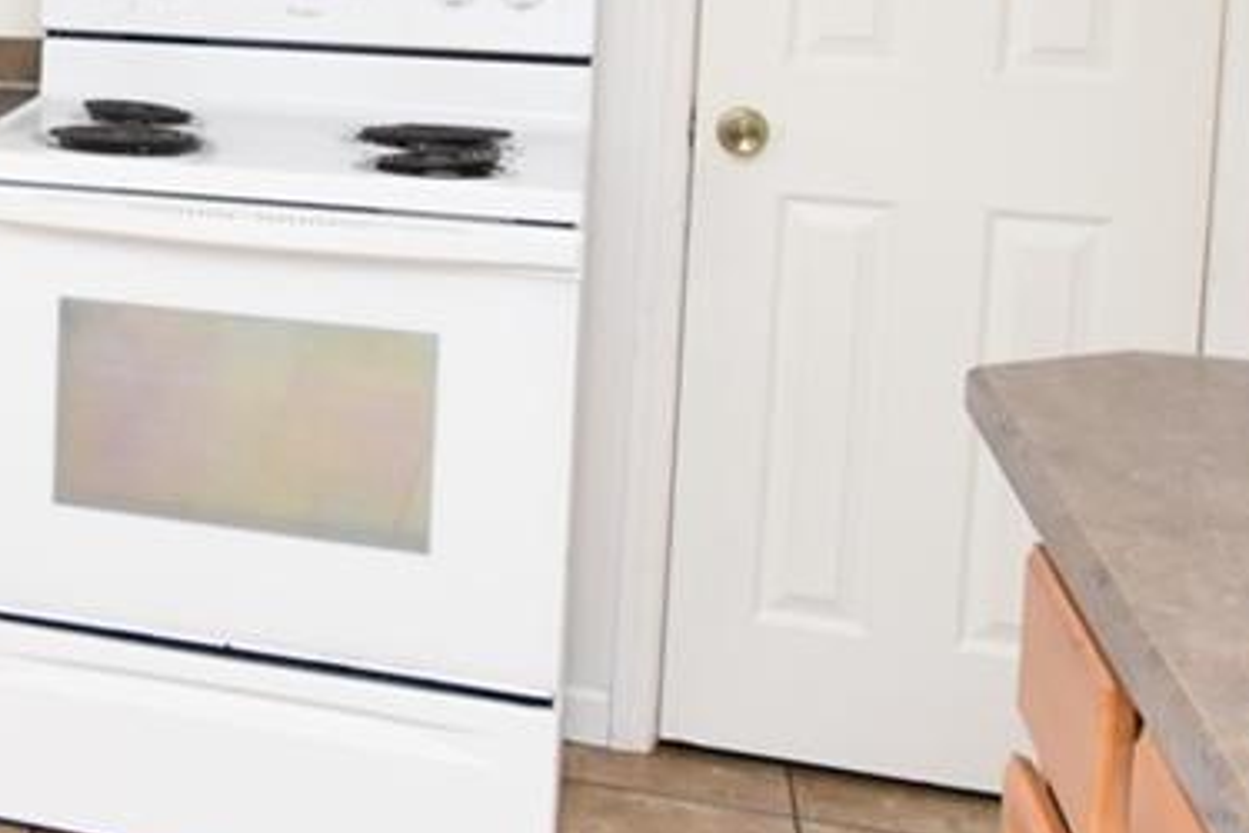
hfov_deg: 25.0
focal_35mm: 64
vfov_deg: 20.5
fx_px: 2220
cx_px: -566
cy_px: -23
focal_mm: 10
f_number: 4
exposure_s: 1/60
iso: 800
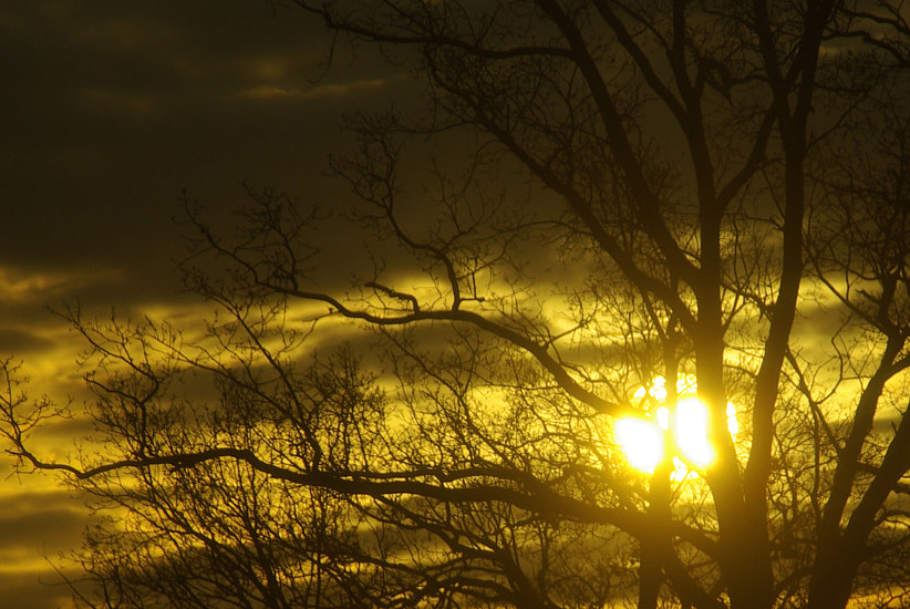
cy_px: 461
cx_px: 628
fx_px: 14778
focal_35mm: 584
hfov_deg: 3.5
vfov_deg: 2.4
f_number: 11
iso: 100
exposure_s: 1/750
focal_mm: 200
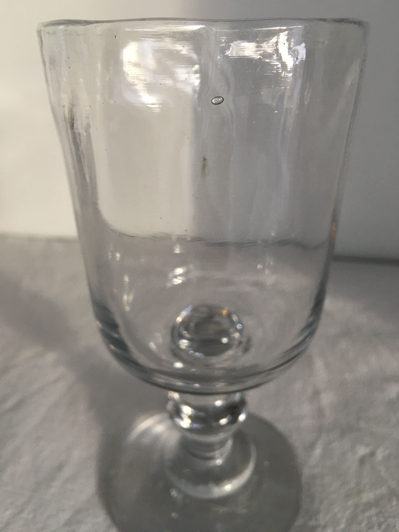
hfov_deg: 48.2
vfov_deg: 61.7
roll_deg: +0.4
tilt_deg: -25.0
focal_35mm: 29
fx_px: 446
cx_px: 200
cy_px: 266
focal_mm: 4.15
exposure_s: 1/33
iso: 32
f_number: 2.2
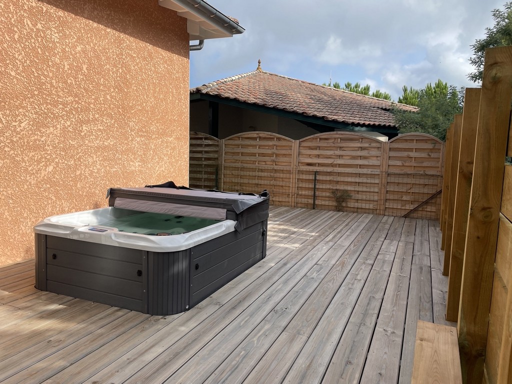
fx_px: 385
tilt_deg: -6.6
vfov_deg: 53.1
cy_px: 192
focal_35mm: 26
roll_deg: -1.0
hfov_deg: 67.3
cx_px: 256
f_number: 1.6
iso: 32
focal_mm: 4.2
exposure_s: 1/2618
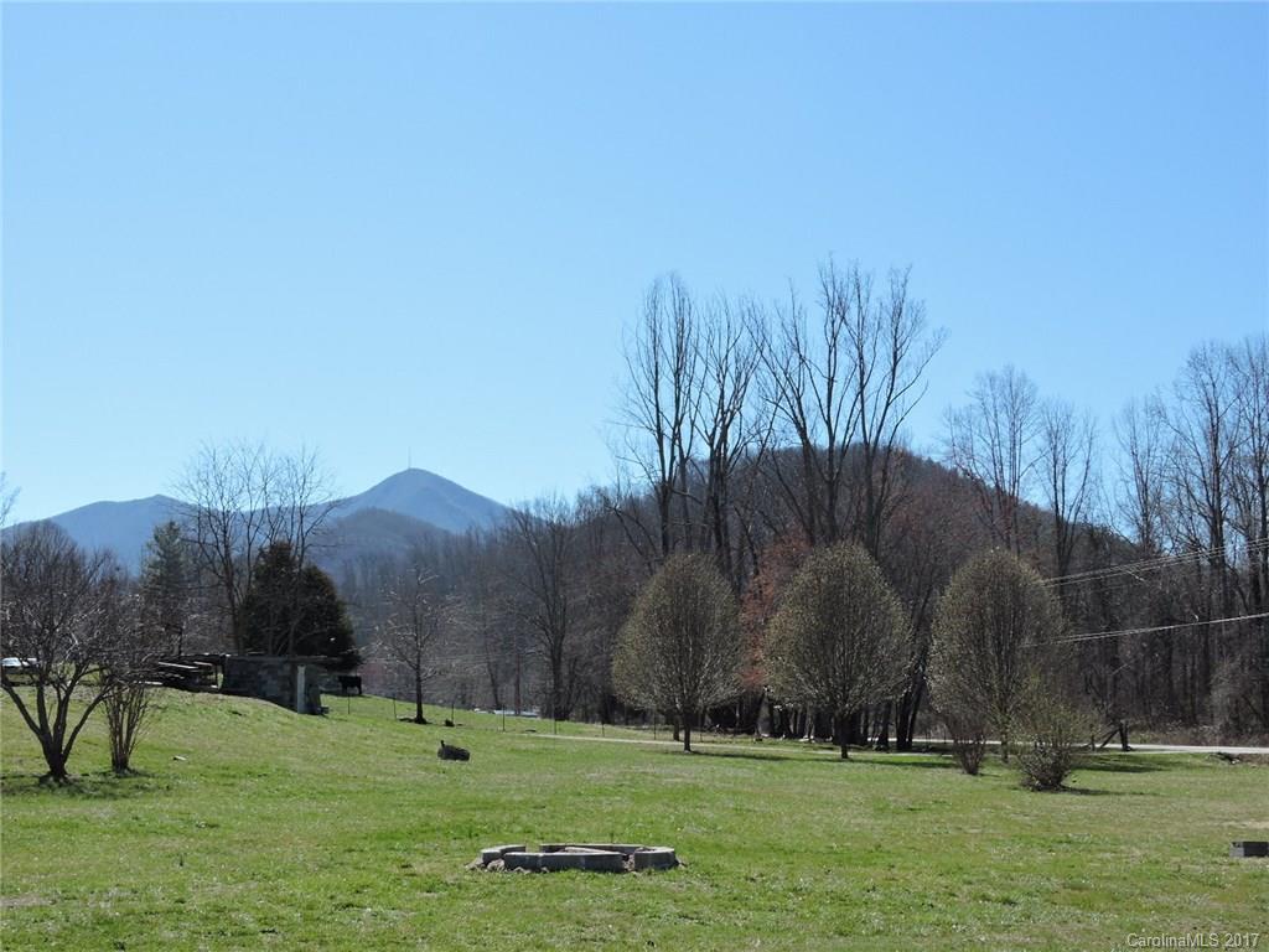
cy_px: 476
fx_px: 1833
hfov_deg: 38.2
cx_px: 634
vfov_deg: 29.1
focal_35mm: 50
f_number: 4
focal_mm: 9
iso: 100
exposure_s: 1/800
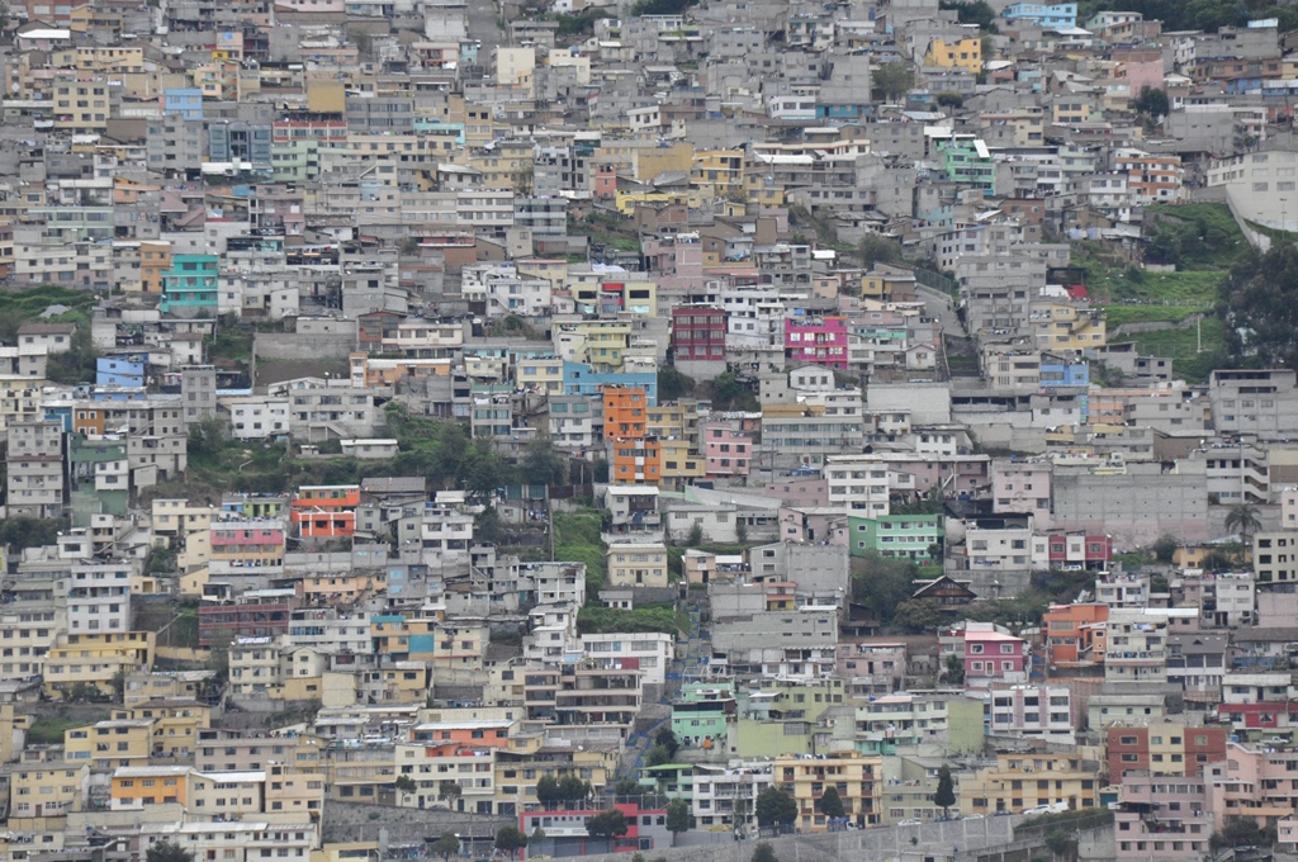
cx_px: 649
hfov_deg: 6.0
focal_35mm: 345
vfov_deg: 4.0
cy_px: 431
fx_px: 12423
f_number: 9
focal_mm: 230
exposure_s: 1/1250
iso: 1600
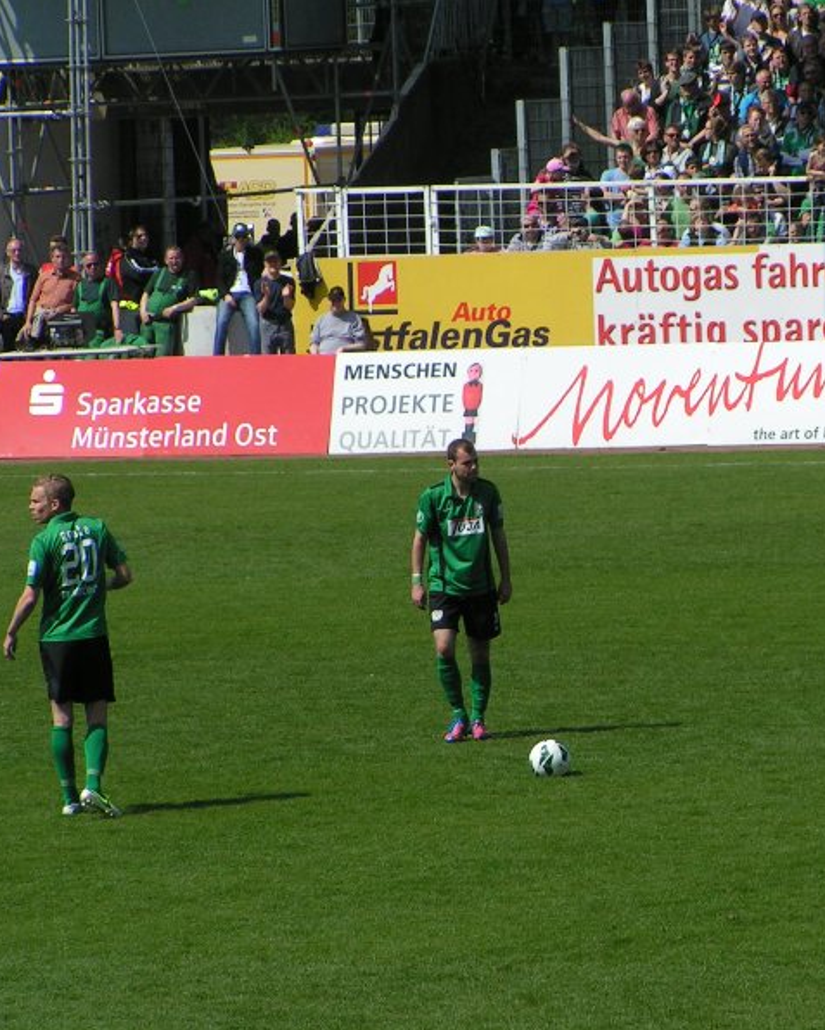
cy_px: 515
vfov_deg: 6.3
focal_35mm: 309
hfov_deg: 5.0
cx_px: 652
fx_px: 9429
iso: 50
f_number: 6.3
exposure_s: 1/640
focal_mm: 36.1
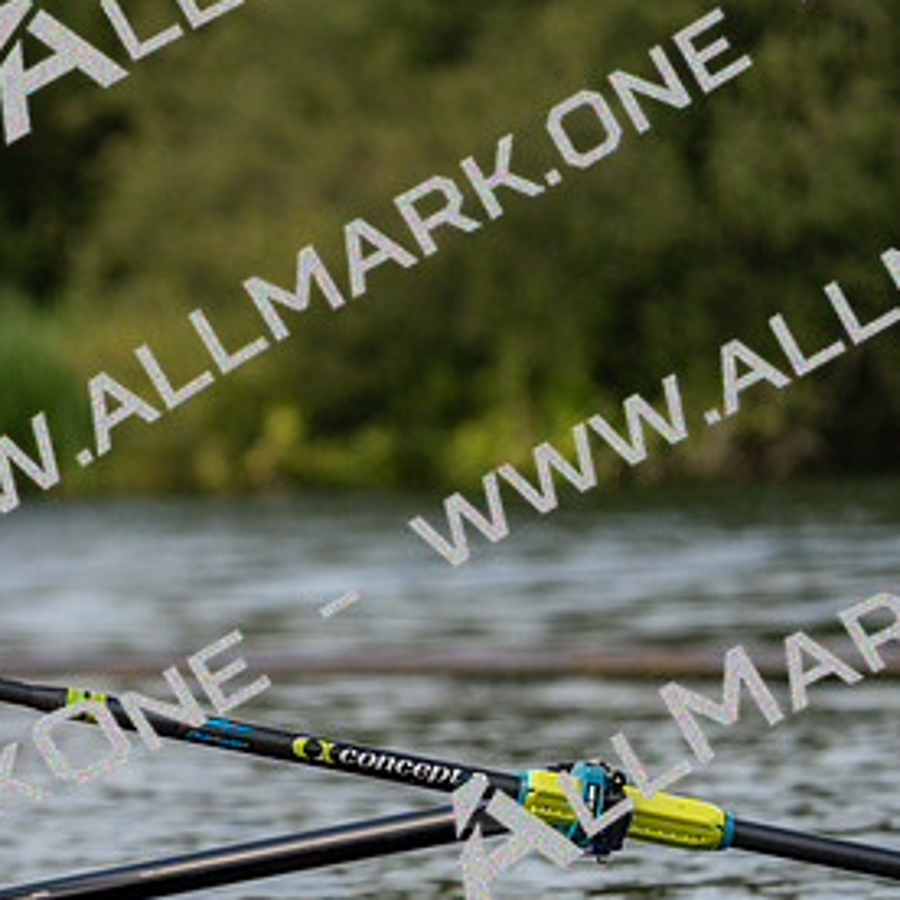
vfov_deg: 3.6
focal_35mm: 488
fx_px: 14355
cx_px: 173
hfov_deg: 3.6
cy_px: 621
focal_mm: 273
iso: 400
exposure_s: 1/1600
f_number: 5.6
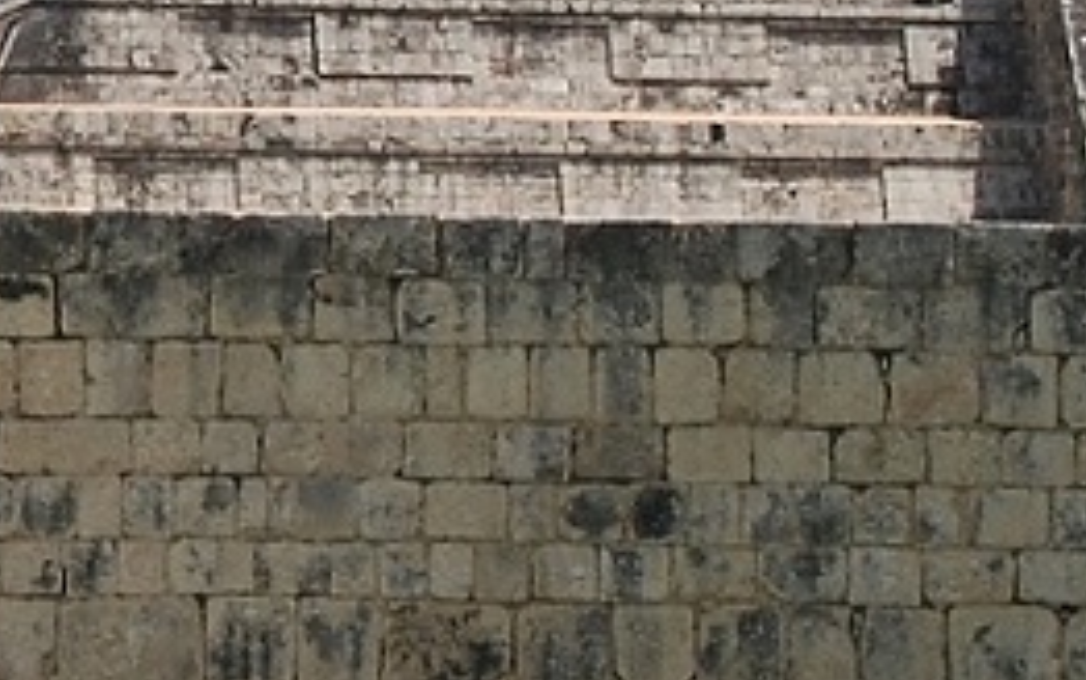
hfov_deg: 6.2
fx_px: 9949
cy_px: 64
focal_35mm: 336
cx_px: -62
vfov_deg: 3.9
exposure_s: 1/160
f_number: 10
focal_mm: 36
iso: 200
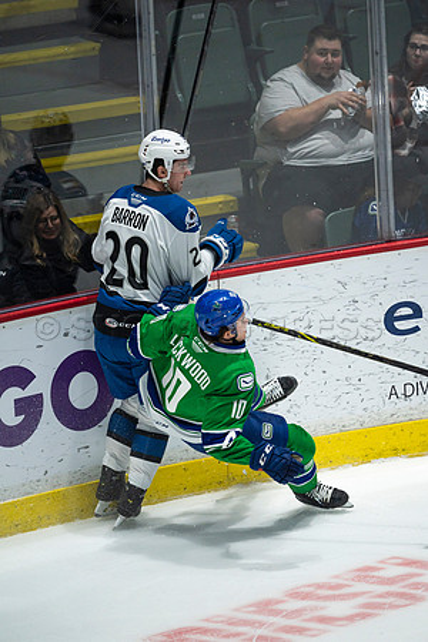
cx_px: 214
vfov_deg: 3.4
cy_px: 321
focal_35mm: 600
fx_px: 10699
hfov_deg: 2.3
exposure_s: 1/1000
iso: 2000
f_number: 4
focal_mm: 600
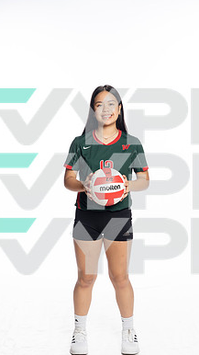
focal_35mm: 61
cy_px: 182
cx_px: 118
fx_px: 572
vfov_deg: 34.4
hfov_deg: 19.7
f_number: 8
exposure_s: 1/250
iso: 400
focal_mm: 50
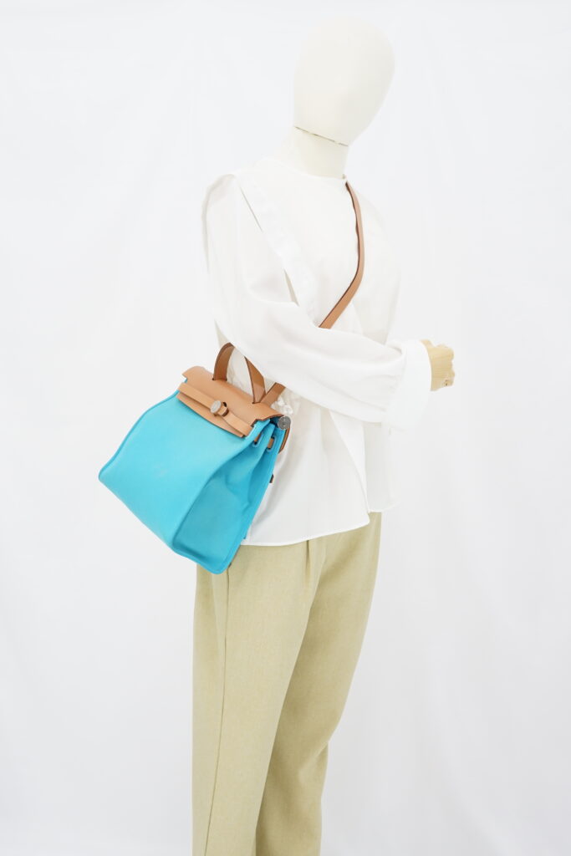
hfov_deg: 27.0
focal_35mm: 50
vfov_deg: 39.6
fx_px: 1189
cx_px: 286
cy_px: 428
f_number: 6.3
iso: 640
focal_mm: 50
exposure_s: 1/6
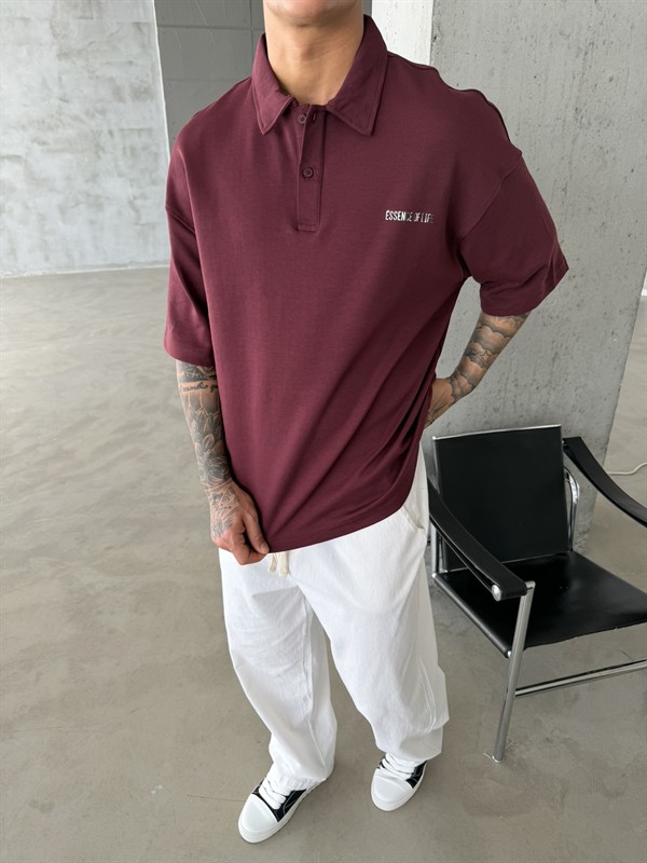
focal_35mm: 24
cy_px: 432
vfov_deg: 71.6
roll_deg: +1.1
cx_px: 324
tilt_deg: -26.0
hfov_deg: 56.8
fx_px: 598
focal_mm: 6.76
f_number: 1.78
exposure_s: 1/145
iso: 64
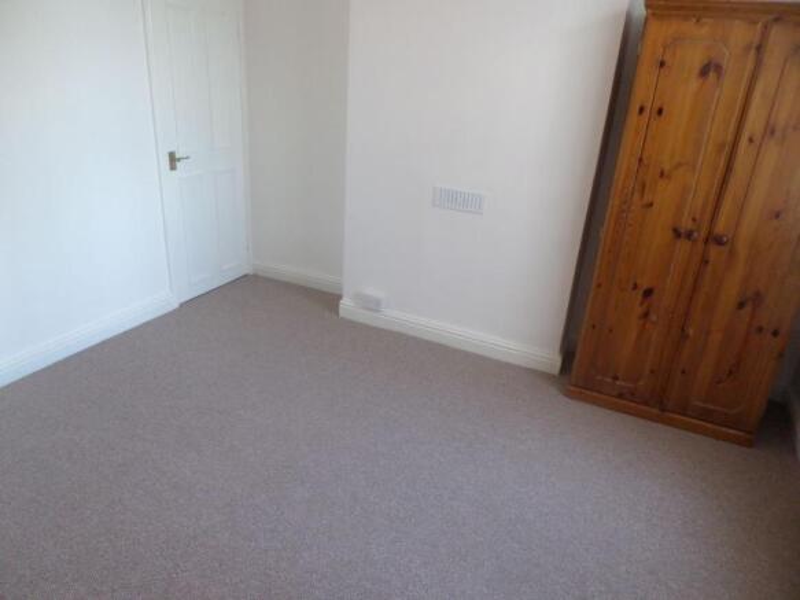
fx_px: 555
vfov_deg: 56.8
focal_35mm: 24
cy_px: 300
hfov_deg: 71.6
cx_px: 400
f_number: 3.1
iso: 200
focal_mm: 4.3
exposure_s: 1/30
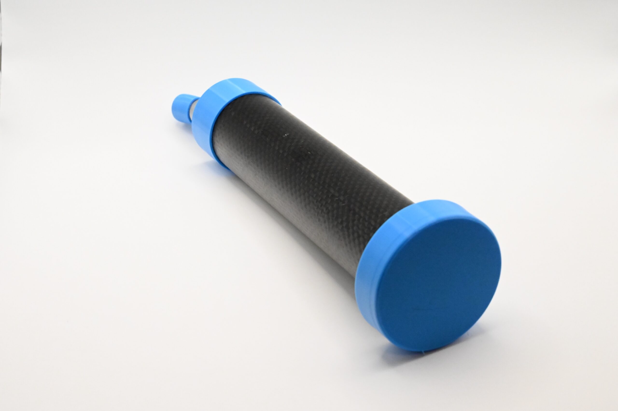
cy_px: 206
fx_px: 1201
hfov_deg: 28.9
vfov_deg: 19.4
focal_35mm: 70
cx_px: 309
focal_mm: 70
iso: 12800
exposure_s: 1/250
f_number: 11
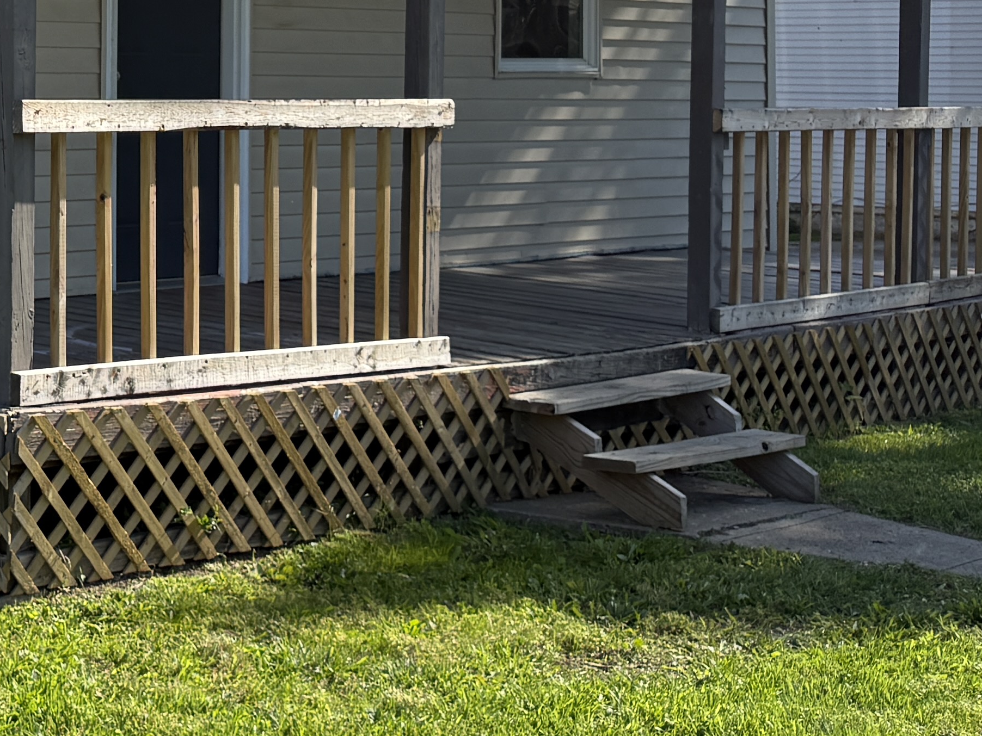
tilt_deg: -0.9
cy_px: 76
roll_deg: -0.4
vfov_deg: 19.1
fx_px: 2156
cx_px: -273
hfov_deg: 23.0
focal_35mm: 76
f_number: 1.78
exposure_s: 1/2907
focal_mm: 6.76
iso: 100
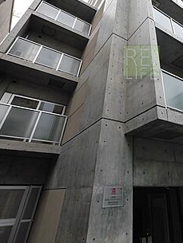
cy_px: 64
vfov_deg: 71.7
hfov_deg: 57.4
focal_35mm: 22
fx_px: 155
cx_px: 141
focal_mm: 7
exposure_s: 1/160
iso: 160
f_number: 5.6
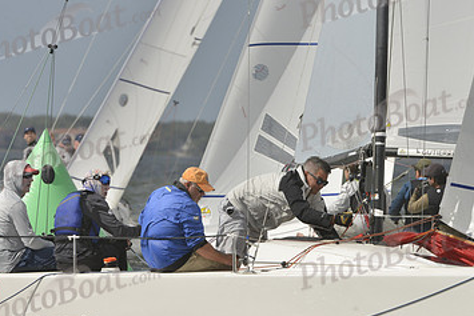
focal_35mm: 588
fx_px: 7745
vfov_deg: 2.3
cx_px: 231
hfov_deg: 3.5
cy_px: 205
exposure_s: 1/1250
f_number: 11
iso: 400
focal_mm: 360
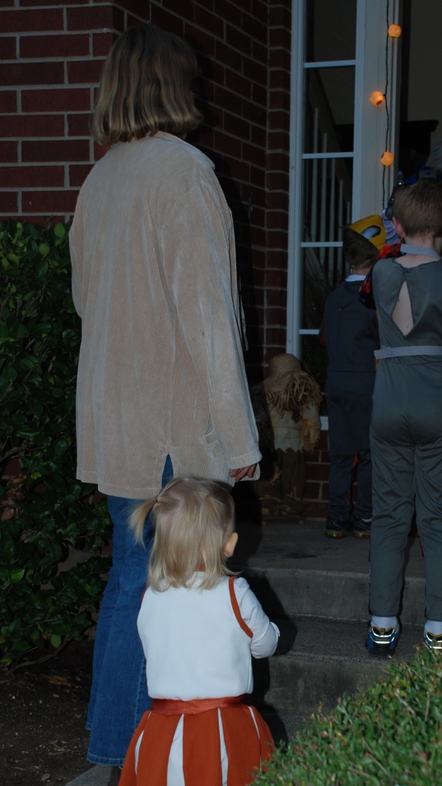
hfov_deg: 19.0
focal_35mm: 63
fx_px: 1313
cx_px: 314
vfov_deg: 33.3
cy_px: 453
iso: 200
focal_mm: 32
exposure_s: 1/60
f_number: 4.2
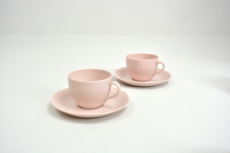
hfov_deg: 51.3
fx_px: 240
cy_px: 76
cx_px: 115
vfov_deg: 35.5
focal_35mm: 38
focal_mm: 25
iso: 400
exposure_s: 1/6
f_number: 5.6
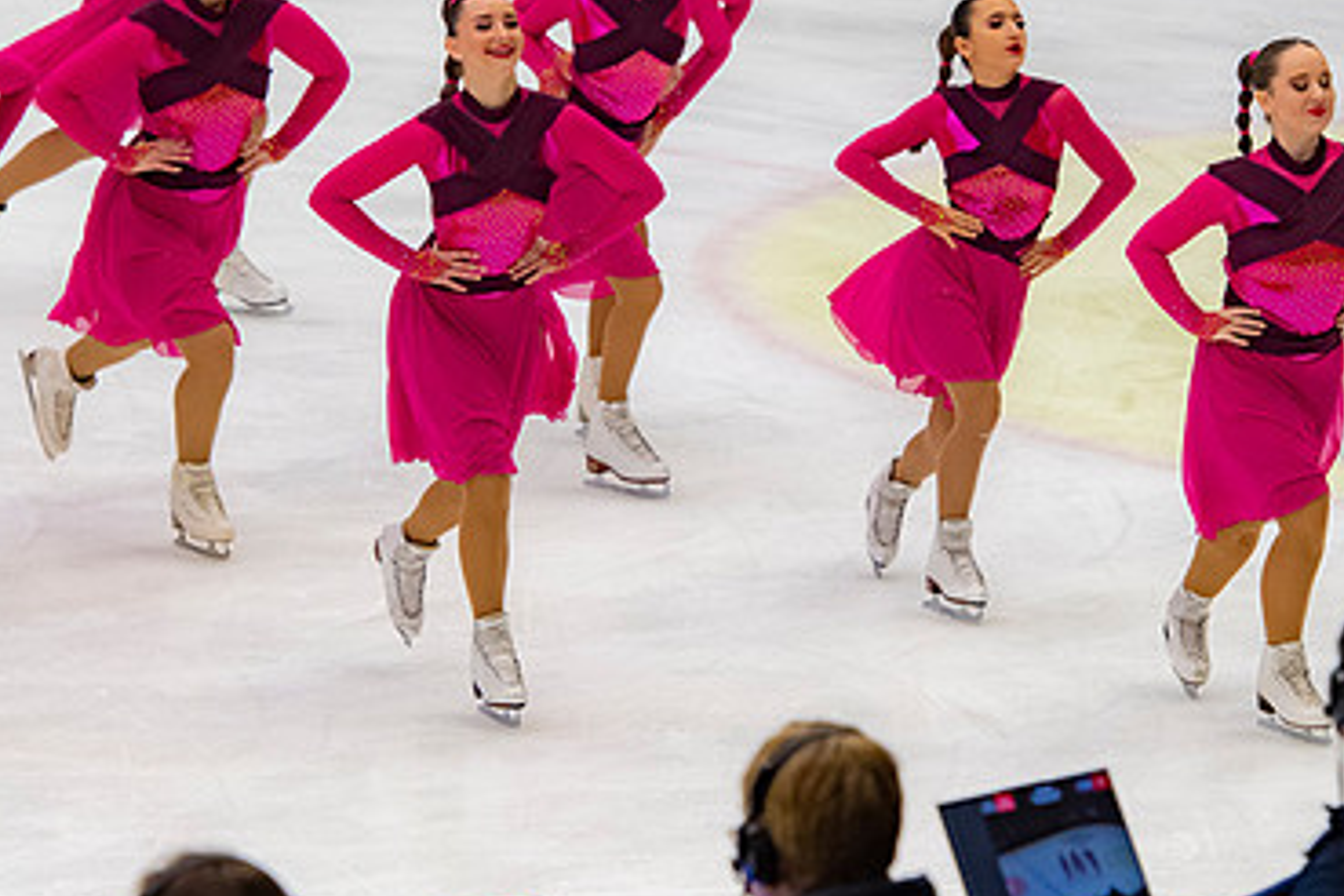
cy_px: 224
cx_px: 546
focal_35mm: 318
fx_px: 11871
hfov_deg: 6.5
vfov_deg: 4.3
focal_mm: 135
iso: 1400
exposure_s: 1/320
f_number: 5.6
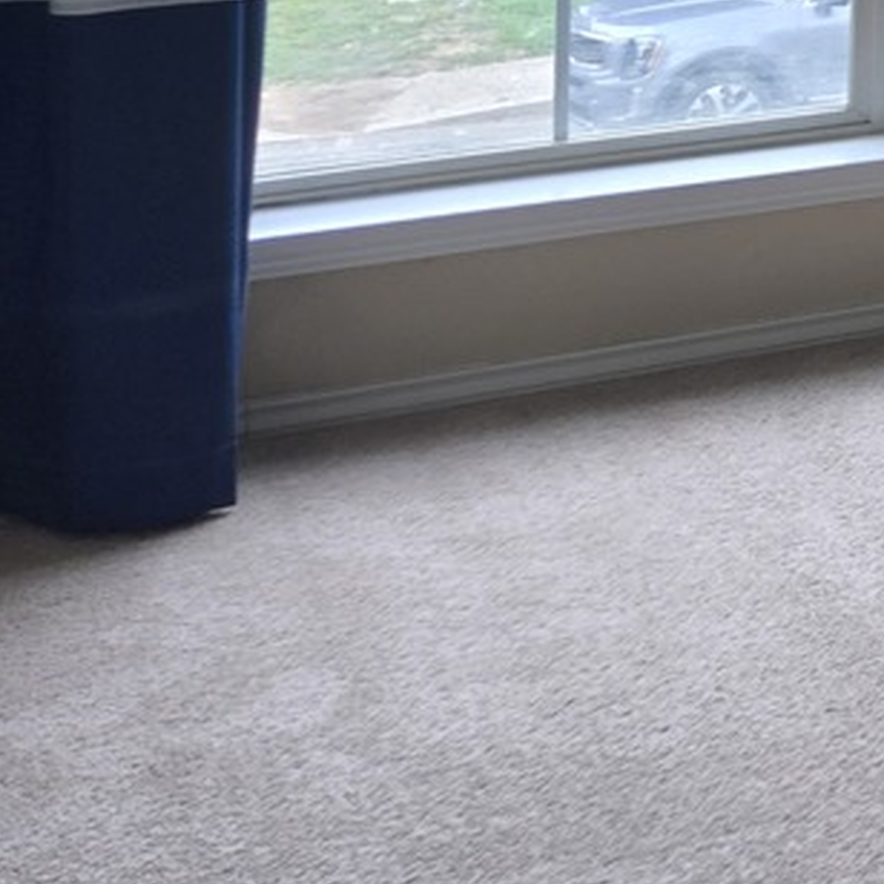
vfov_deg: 16.6
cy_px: -439
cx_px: 1952
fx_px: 2745
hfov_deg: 14.2
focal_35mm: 95
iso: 40
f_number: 1.8
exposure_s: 1/180
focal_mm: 5.4
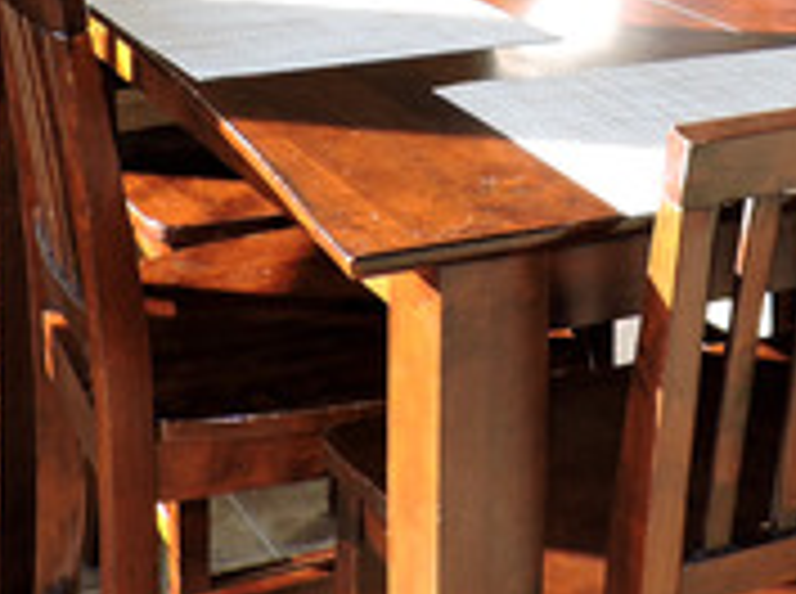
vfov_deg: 15.7
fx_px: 1997
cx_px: 436
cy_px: -256
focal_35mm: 87
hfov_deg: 22.5
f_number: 3
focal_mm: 4.3
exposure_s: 1/50
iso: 100
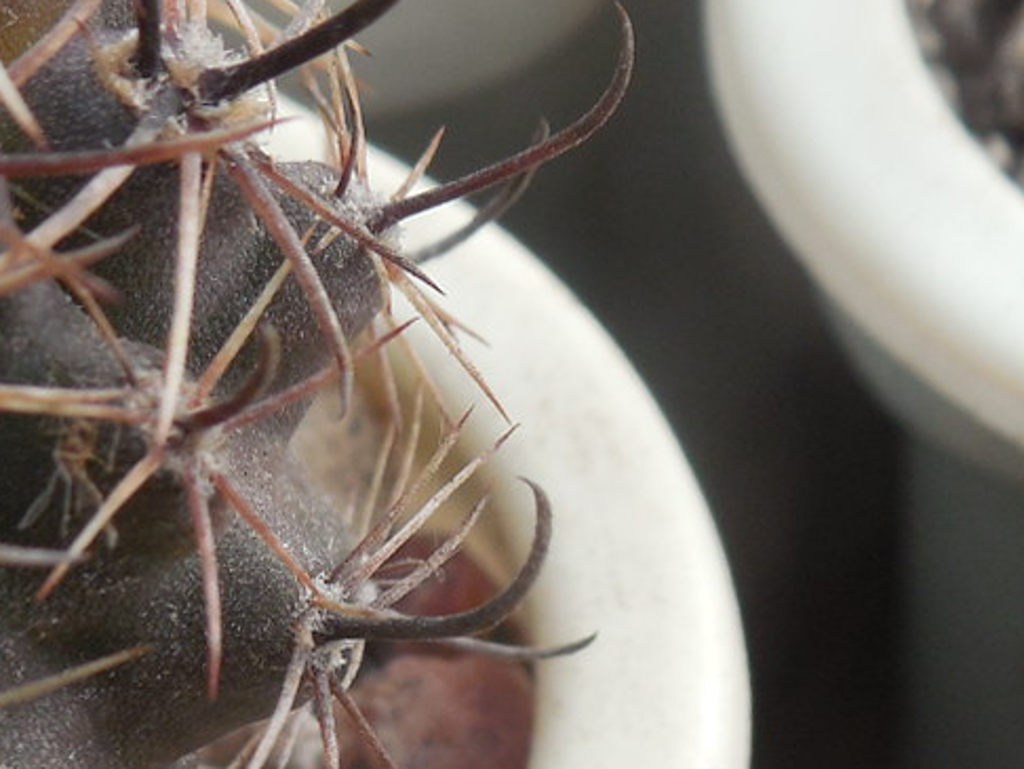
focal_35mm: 102
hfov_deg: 19.2
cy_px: 714
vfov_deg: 14.4
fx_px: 3019
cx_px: 375
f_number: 3.6
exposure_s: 1/320
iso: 125
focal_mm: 5.6
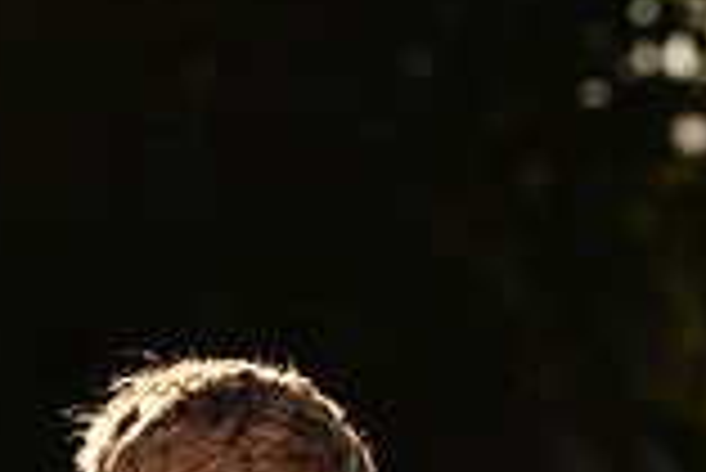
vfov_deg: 2.4
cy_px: 980
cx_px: 171
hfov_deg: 3.7
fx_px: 11071
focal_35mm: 564
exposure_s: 1/250
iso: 125
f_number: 11
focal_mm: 197
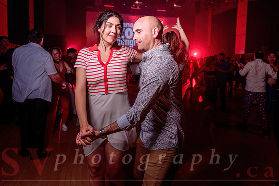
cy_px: 75
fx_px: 222
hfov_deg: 64.2
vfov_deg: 45.2
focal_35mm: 29
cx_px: 140
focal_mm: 24
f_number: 2.8
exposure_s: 1/60
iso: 800
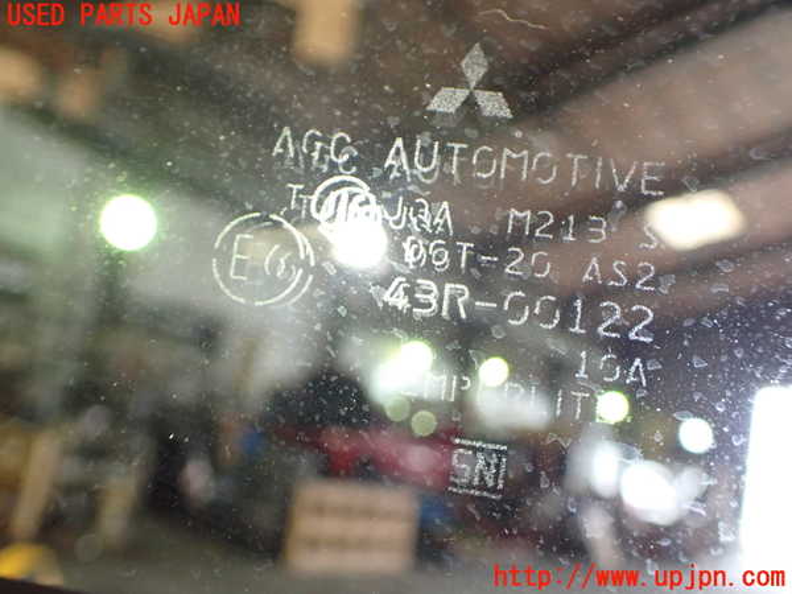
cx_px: 396
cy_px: 297
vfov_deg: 46.8
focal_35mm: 30
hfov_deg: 60.0
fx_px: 686
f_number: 2.3
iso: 640
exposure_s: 1/125
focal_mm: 5.4
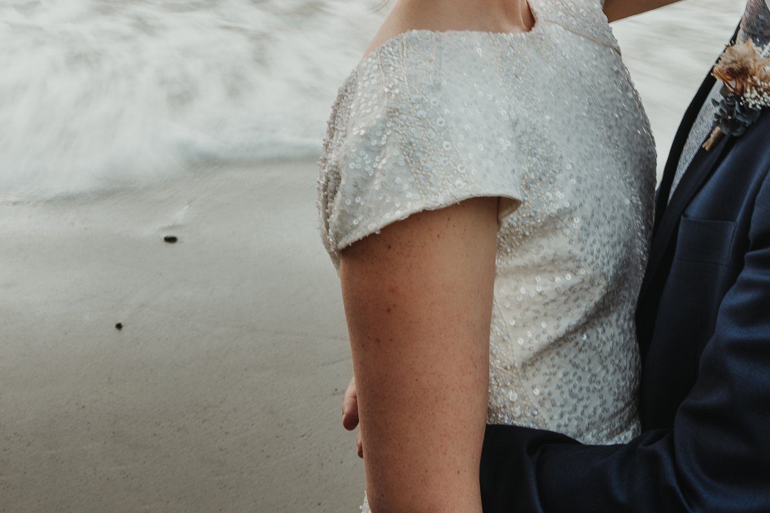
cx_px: 577
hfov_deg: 27.3
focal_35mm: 73
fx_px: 1561
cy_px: -9
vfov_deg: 18.2
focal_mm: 35
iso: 50
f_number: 11
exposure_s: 1/3
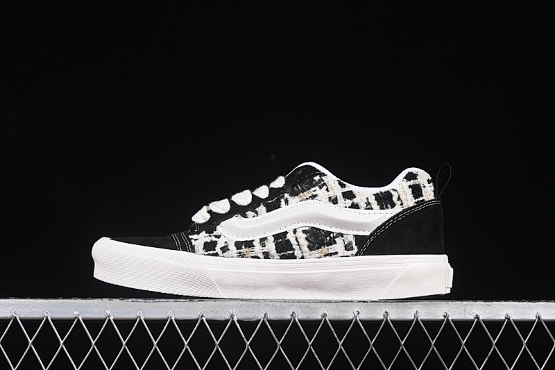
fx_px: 1156
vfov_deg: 18.2
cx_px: 278
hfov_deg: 27.0
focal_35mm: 75
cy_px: 185
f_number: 6.3
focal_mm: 50
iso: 160
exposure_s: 1/60
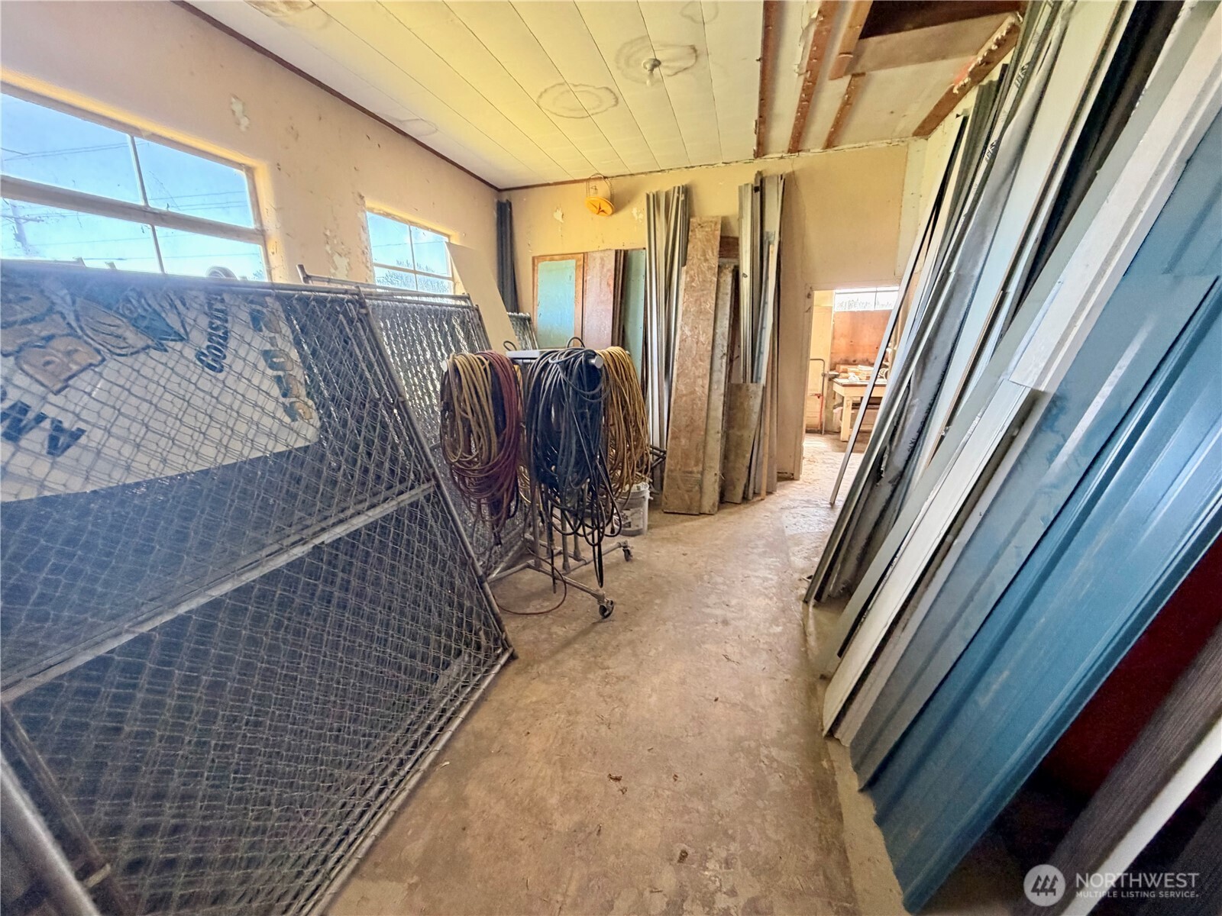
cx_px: 611
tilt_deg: -12.3
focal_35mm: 14
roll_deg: +0.0
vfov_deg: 85.7
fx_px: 494
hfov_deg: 102.1
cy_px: 458
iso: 400
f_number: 2.2
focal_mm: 2.22
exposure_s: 1/60
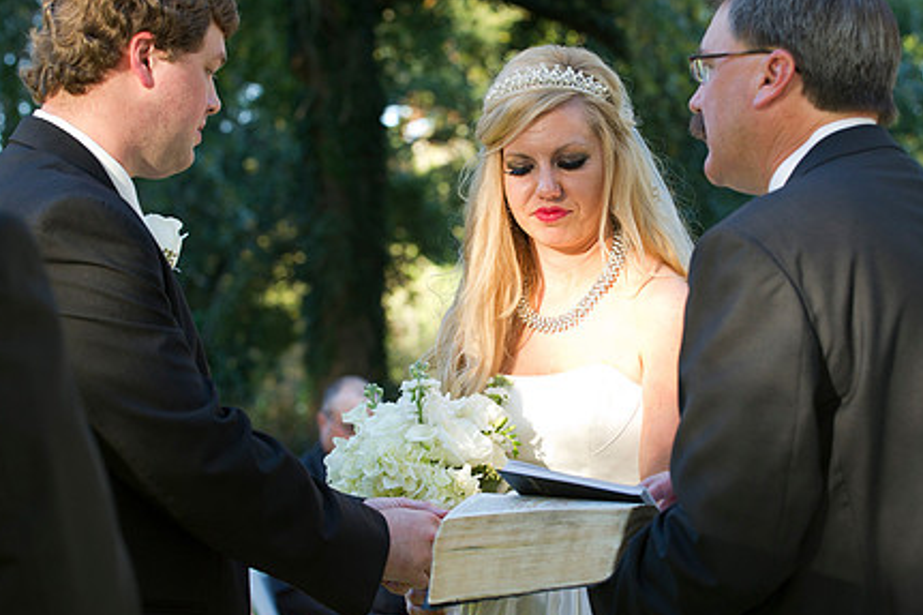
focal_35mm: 121
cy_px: 306
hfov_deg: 16.9
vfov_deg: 11.3
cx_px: 503
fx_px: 3101
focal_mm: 90
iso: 640
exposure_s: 1/100
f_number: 4.5
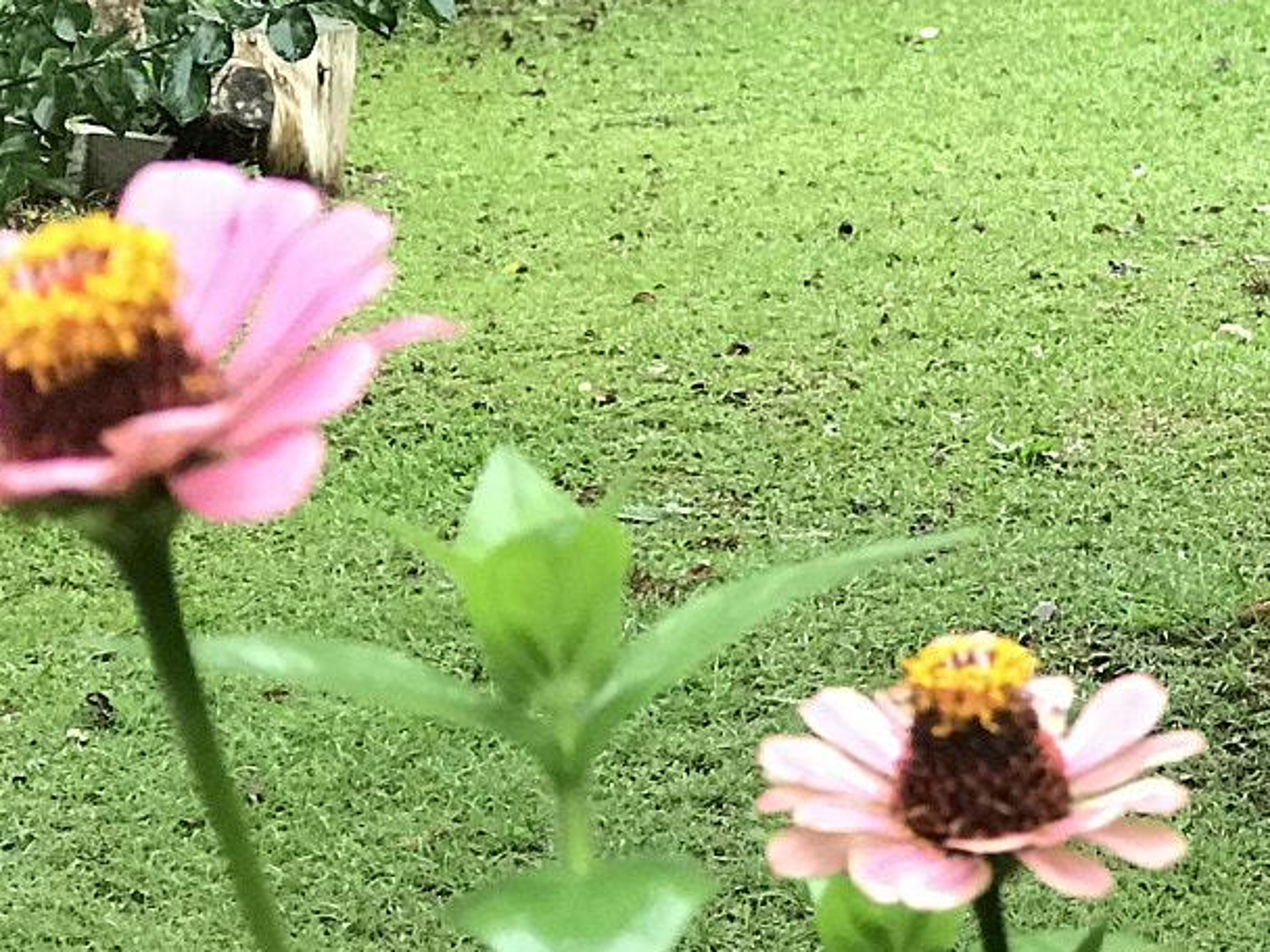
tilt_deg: -4.5
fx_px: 5503
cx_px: 1222
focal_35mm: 150
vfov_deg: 9.9
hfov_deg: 13.0
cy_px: 409
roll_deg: +0.4
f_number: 2.8
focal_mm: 6.6
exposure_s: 1/60
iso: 250
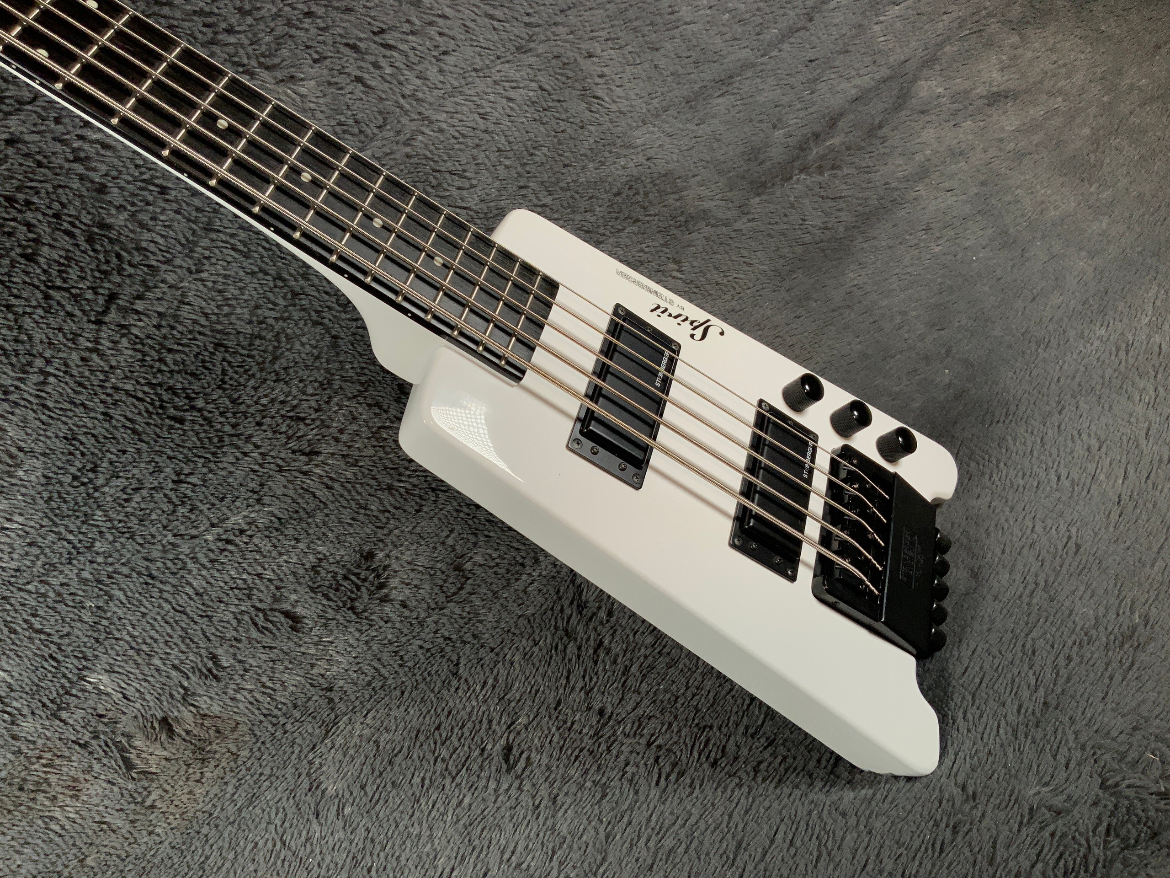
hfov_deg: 61.7
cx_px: 585
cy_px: 439
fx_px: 980
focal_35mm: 29
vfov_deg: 48.2
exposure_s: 1/312
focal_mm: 3
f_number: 1.8
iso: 20
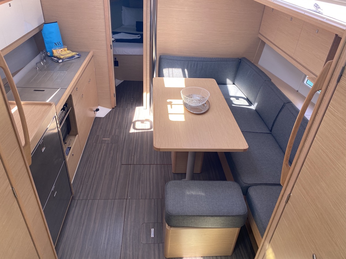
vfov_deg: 53.1
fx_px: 260
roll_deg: -4.1
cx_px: 173
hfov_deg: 67.3
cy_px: 130
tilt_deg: -33.2
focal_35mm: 26
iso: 125
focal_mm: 4.25
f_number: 1.8
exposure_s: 1/121
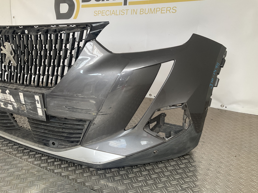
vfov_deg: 48.2
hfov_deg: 61.7
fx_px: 216
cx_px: 129
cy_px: 96
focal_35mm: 29
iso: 32
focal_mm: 3
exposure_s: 1/100
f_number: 1.8
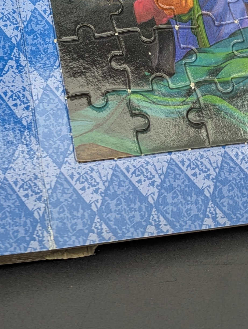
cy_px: -117
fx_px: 762
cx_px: 13
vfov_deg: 21.6
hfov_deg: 18.1
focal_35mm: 80
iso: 53
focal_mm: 6.81
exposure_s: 1/101
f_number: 1.85
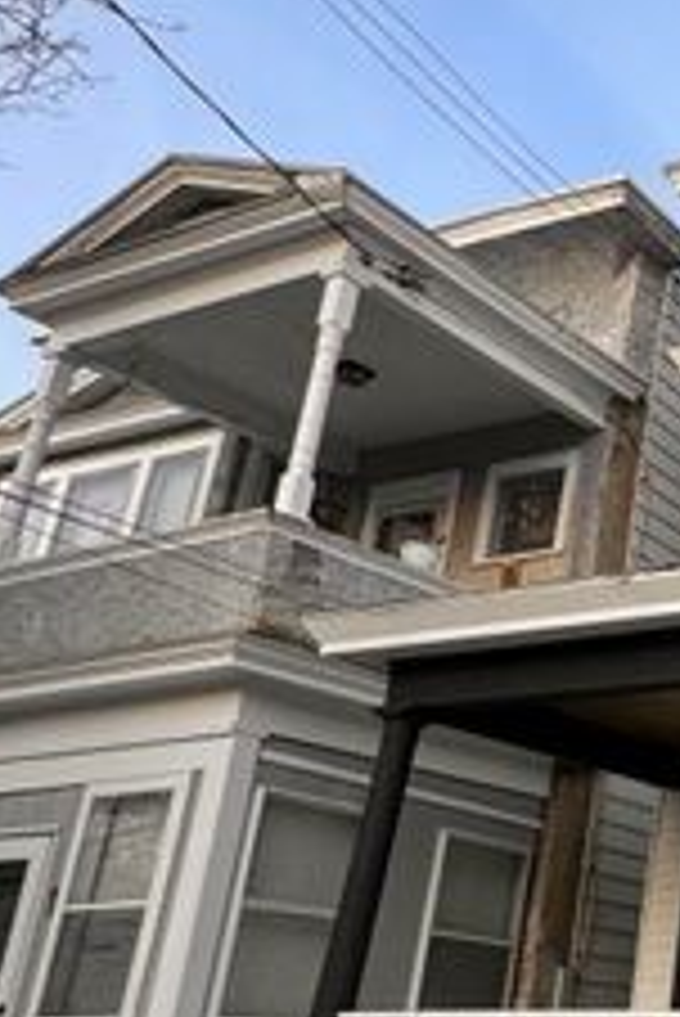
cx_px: 1112
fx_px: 1216
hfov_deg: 22.9
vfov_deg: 44.1
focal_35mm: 43
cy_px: 745
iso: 40
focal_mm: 2.22
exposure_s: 1/129
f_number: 2.2
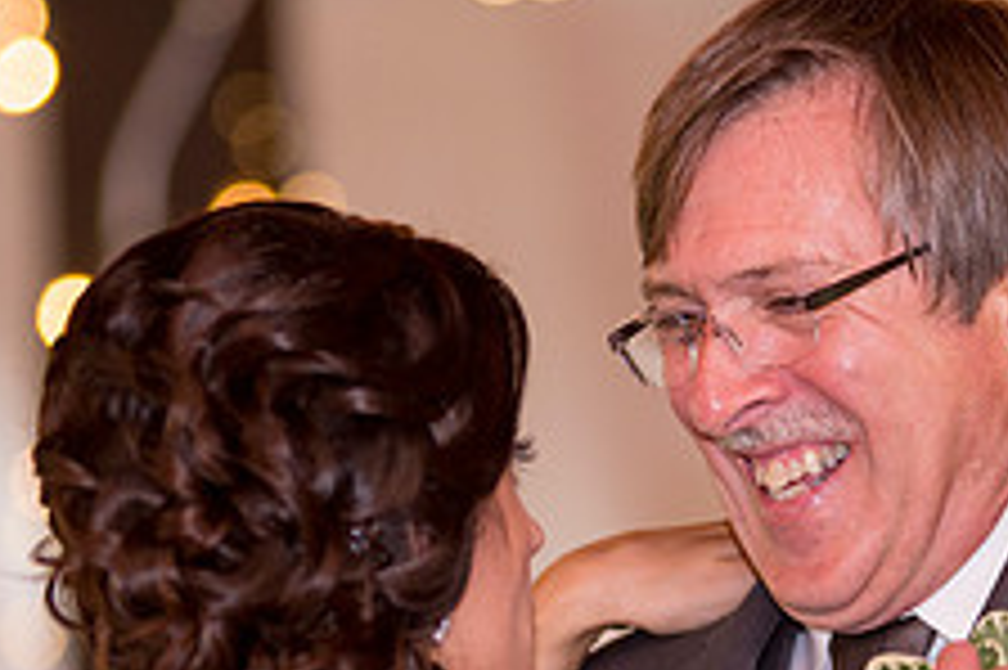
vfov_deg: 3.6
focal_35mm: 376
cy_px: 537
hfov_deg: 5.5
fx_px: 10520
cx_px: 752
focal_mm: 145
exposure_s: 1/80
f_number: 2.8
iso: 1000
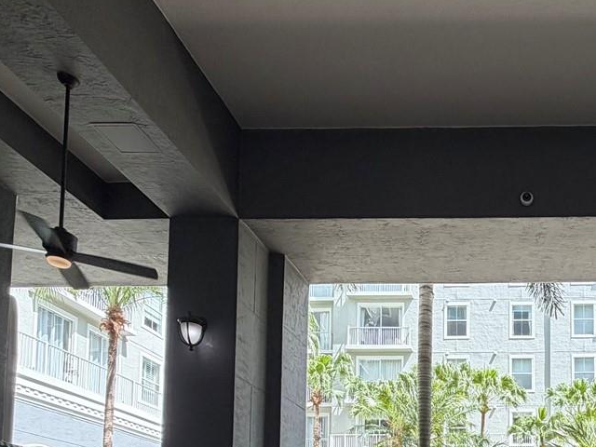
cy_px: 520
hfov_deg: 47.4
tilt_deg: +3.4
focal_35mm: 35
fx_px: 603
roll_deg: +0.2
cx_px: 534
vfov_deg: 33.9
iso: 40
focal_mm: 2.22
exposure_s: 1/155
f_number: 2.2
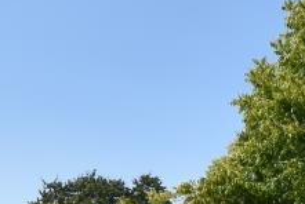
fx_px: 1035
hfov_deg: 15.8
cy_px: 398
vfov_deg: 10.4
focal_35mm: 122
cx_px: 417
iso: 100
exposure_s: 1/200
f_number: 10
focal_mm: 12
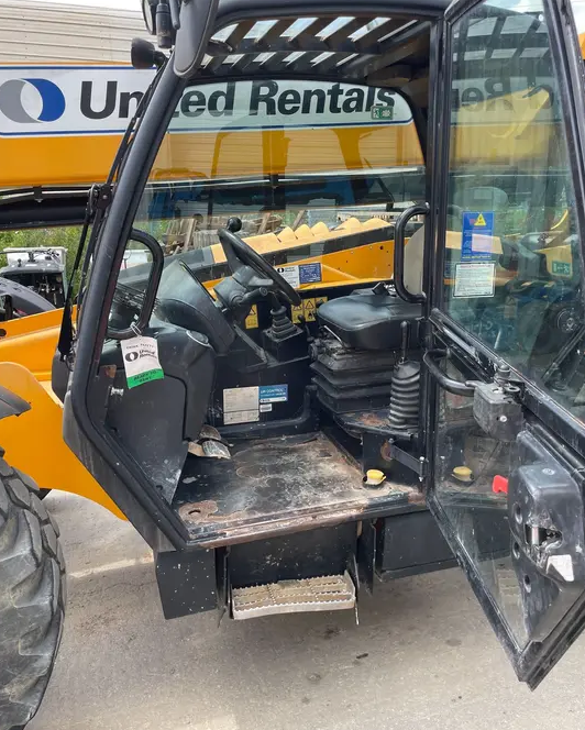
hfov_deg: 51.6
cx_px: 297
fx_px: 605
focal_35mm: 28
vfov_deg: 62.1
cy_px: 340
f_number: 1.6
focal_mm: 4.2
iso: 32
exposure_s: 1/419
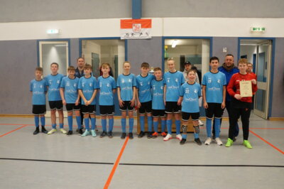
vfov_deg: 45.6
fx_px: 225
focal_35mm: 28
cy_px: 94
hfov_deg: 64.6
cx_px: 142
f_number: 11
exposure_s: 1/40
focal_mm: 19
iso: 3200
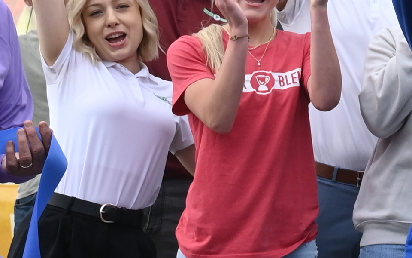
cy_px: 8
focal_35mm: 199
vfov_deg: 6.6
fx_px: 2234
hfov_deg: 9.7
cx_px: 882
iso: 500
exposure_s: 1/1600
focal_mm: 31
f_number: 4.5
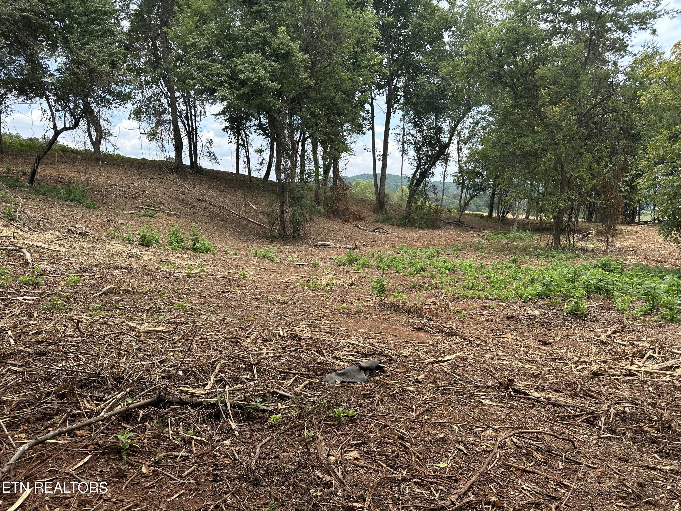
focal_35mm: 24
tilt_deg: -8.3
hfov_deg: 71.6
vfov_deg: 56.8
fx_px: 472
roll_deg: +0.5
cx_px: 340
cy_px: 256
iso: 80
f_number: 1.78
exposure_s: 1/1289
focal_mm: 6.86
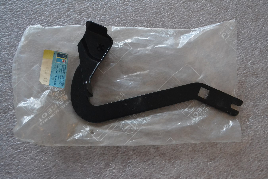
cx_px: 134
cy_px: 90
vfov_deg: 34.2
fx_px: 290
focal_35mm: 39
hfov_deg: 49.6
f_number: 4.2
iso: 3200
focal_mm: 26
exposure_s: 1/50
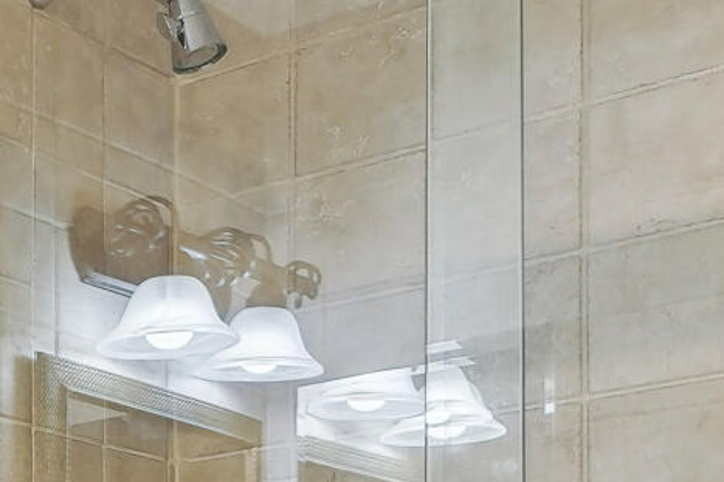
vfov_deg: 13.5
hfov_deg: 18.1
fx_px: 1809
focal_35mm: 90
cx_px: -564
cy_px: 894
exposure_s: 1/5
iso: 250
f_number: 8
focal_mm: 14
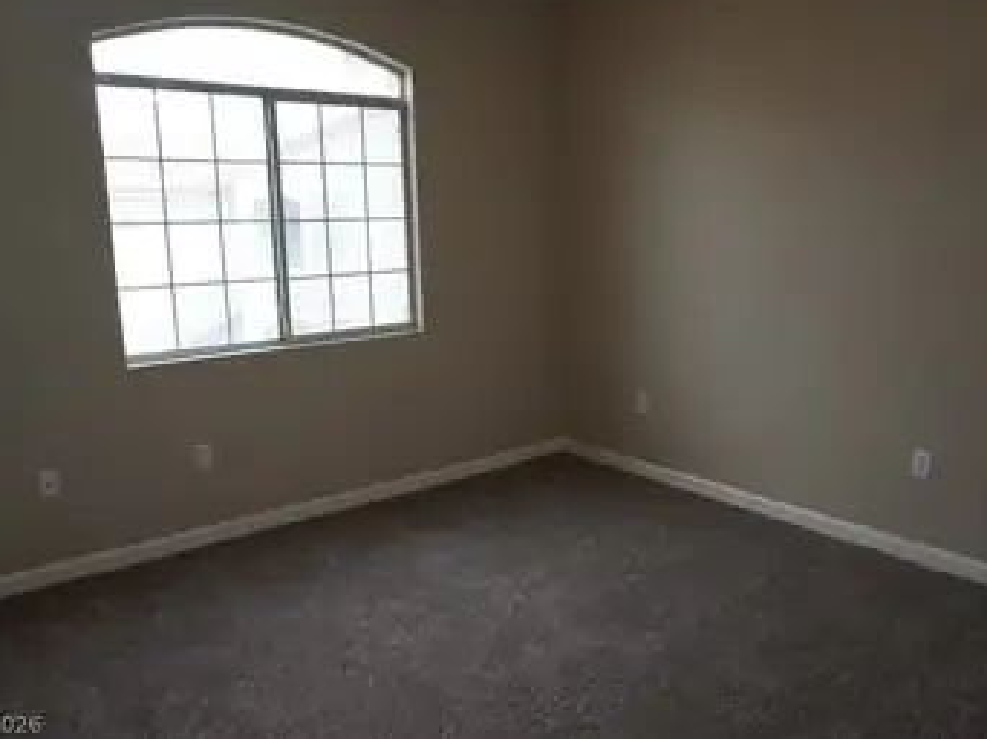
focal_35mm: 27
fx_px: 769
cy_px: 357
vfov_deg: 51.3
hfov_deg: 65.3
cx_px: 508
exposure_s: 1/60
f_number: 4
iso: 100
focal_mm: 16
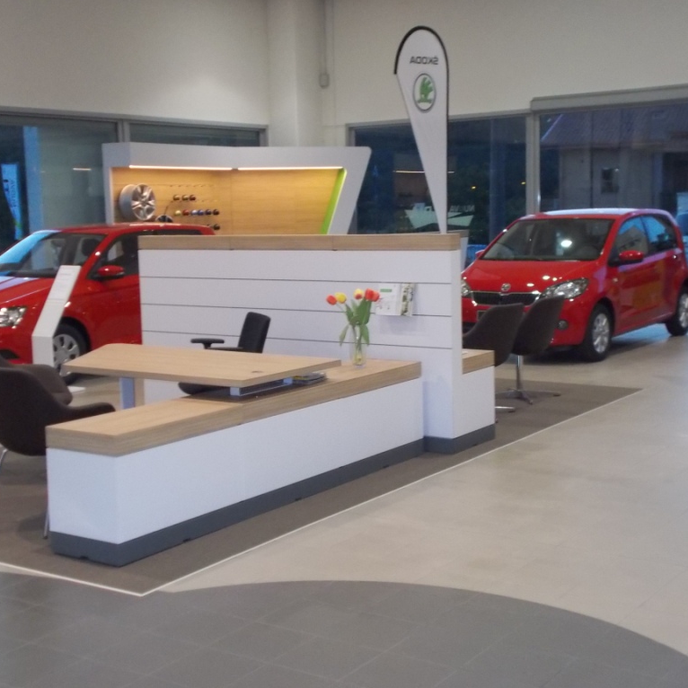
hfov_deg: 32.8
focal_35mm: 52
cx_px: 324
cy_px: 344
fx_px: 1169
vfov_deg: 32.8
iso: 640
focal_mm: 7.9
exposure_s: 1/30
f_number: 4.2
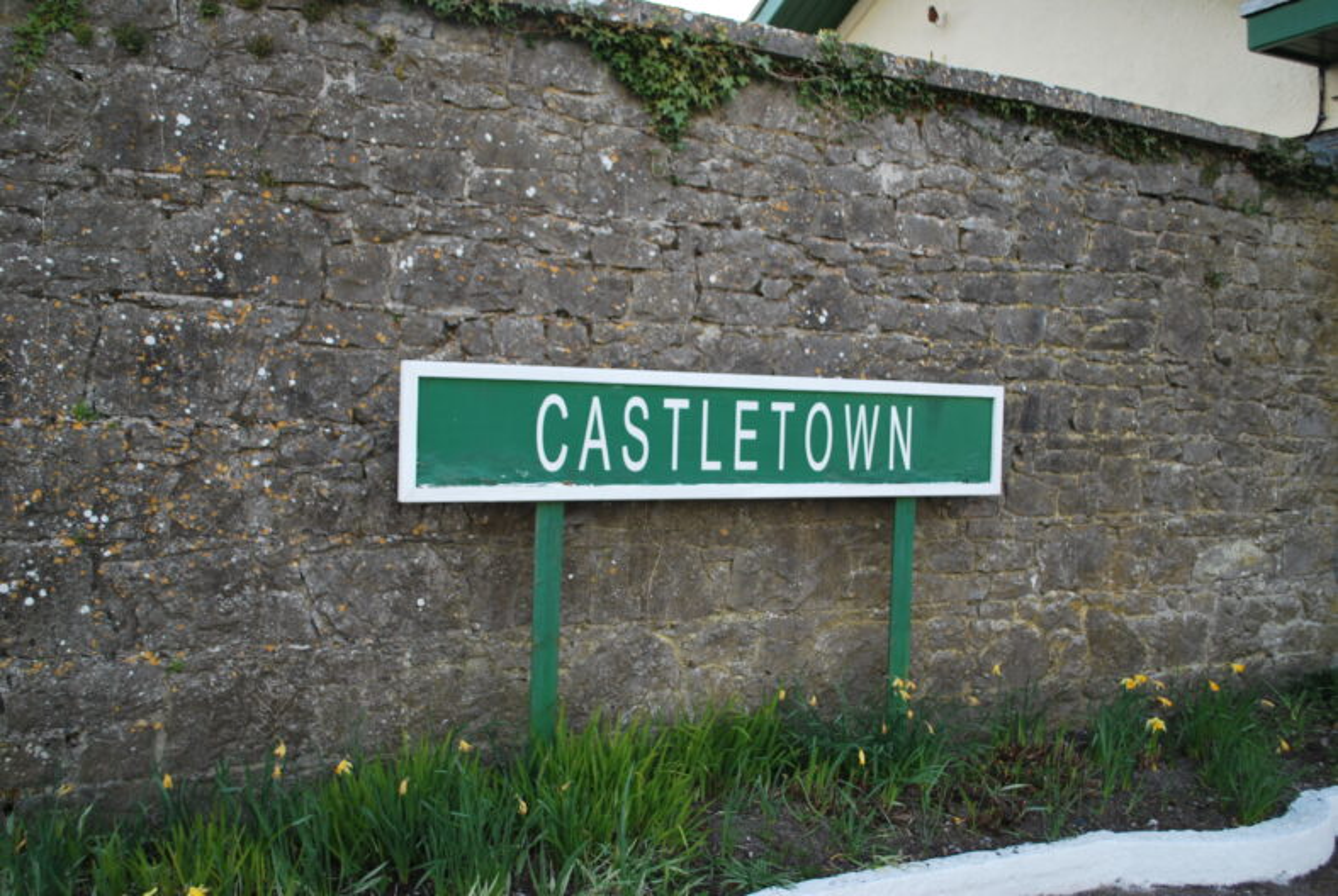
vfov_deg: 40.1
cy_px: 448
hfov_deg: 57.1
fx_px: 1228
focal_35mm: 33
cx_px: 669
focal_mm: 22
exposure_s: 1/60
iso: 200
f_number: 4
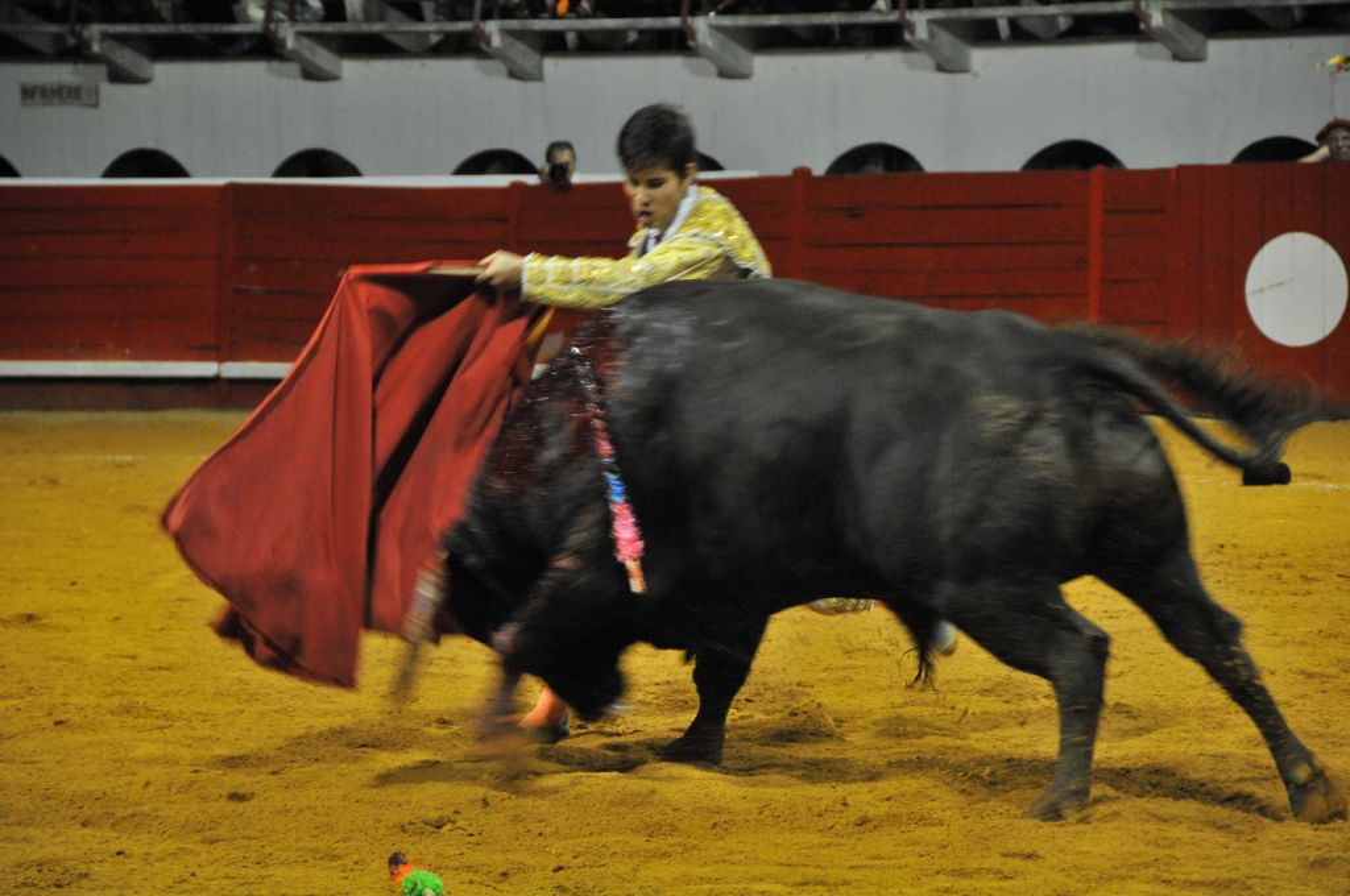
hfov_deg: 13.1
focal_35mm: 158
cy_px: 448
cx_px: 675
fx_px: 5899
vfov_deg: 8.7
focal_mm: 105
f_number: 5.3
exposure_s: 1/90
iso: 1600
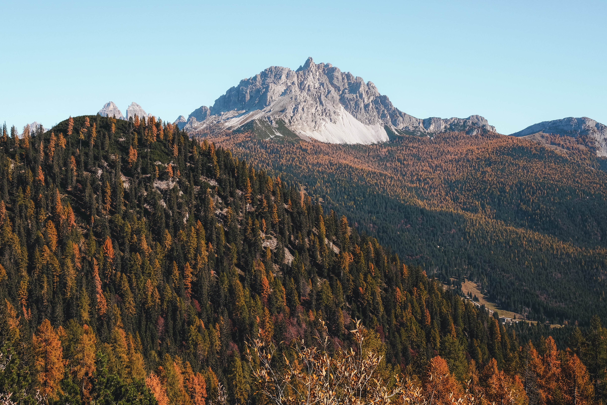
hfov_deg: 47.4
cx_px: 304
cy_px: 202
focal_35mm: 41
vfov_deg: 32.6
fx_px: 691
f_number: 11
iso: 400
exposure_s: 1/420
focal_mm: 27
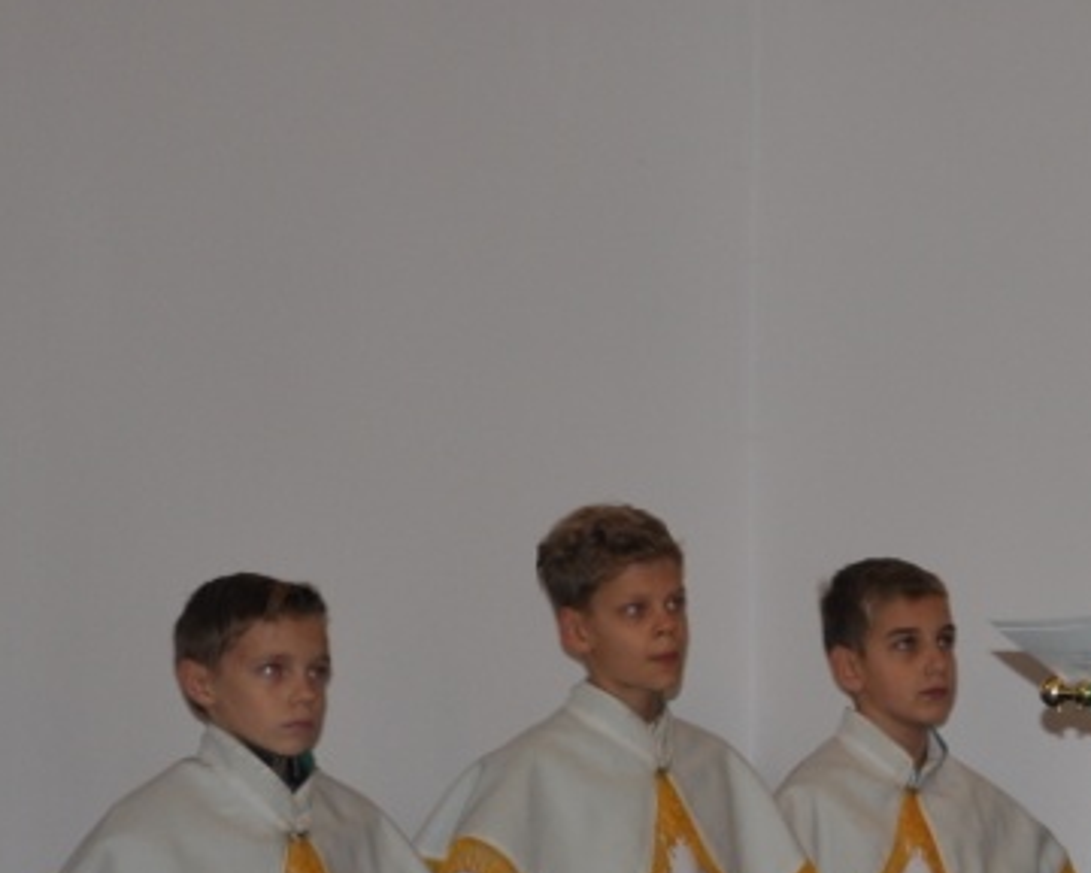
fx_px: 5166
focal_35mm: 160
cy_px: 955
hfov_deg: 11.8
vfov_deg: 9.6
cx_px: 1379
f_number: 4.5
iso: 400
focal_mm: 40
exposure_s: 1/60
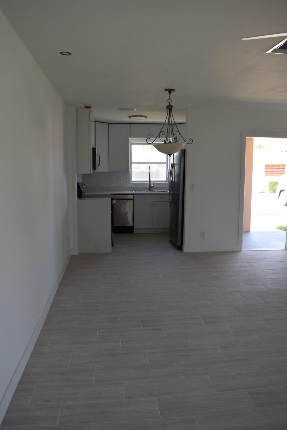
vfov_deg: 65.5
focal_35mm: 28
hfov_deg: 46.4
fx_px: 335
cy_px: 211
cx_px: 146
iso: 400
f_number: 5
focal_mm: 18
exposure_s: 1/100
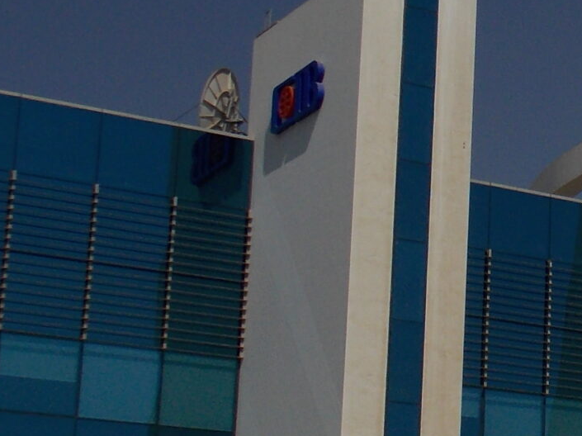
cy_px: 301
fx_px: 1832
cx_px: 799
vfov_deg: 13.5
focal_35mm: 109
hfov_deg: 16.8
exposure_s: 1/500
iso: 80
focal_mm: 5.3
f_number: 10.6
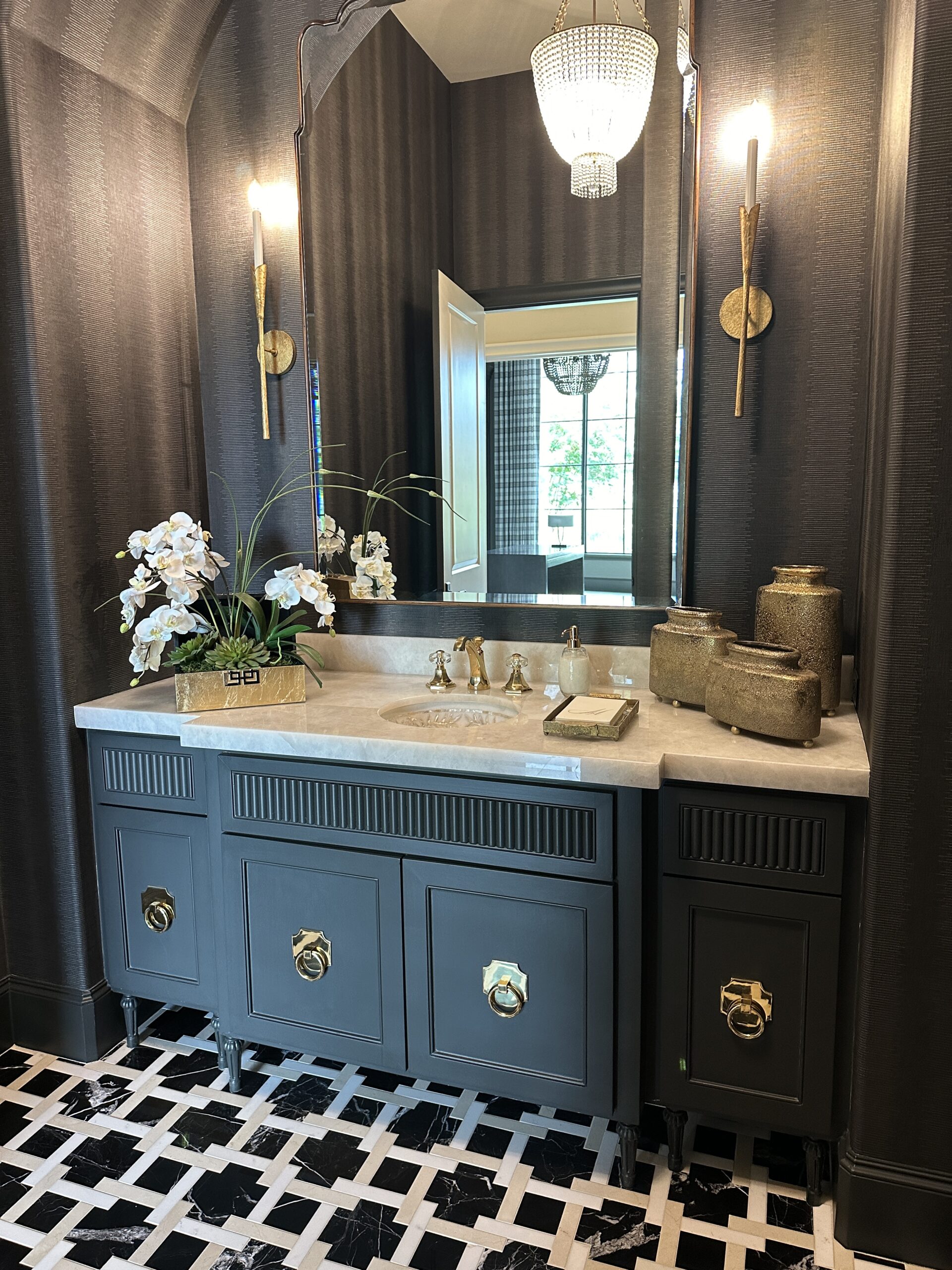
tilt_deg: -8.7
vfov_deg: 71.6
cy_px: 635
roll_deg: +1.0
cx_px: 476
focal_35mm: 24
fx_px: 880
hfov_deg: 56.8
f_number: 1.78
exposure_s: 1/60
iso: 320
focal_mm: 6.86
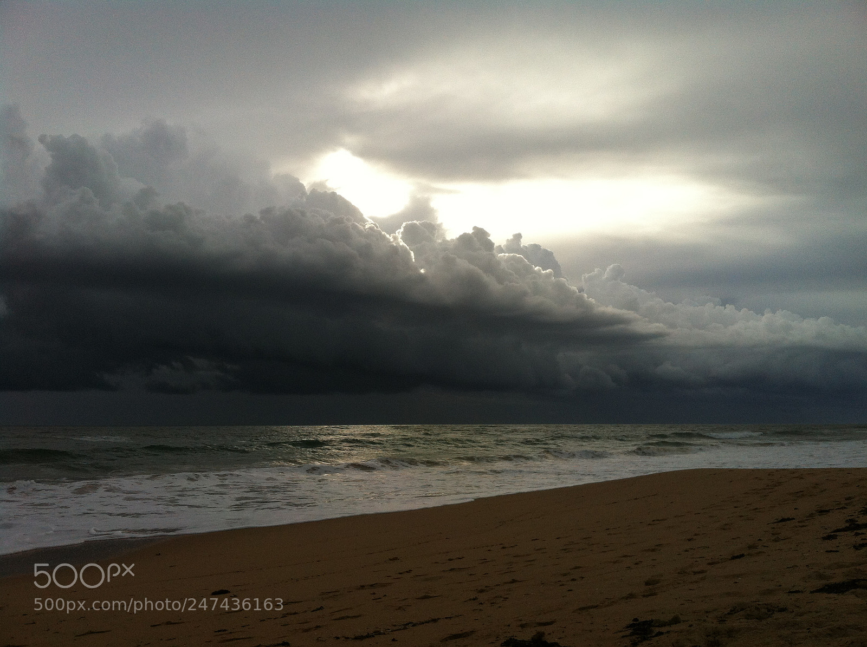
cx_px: 434
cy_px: 324
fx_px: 875
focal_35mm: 35
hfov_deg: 52.7
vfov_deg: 40.6
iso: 80
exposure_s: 1/1676
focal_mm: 3.85
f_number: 2.8
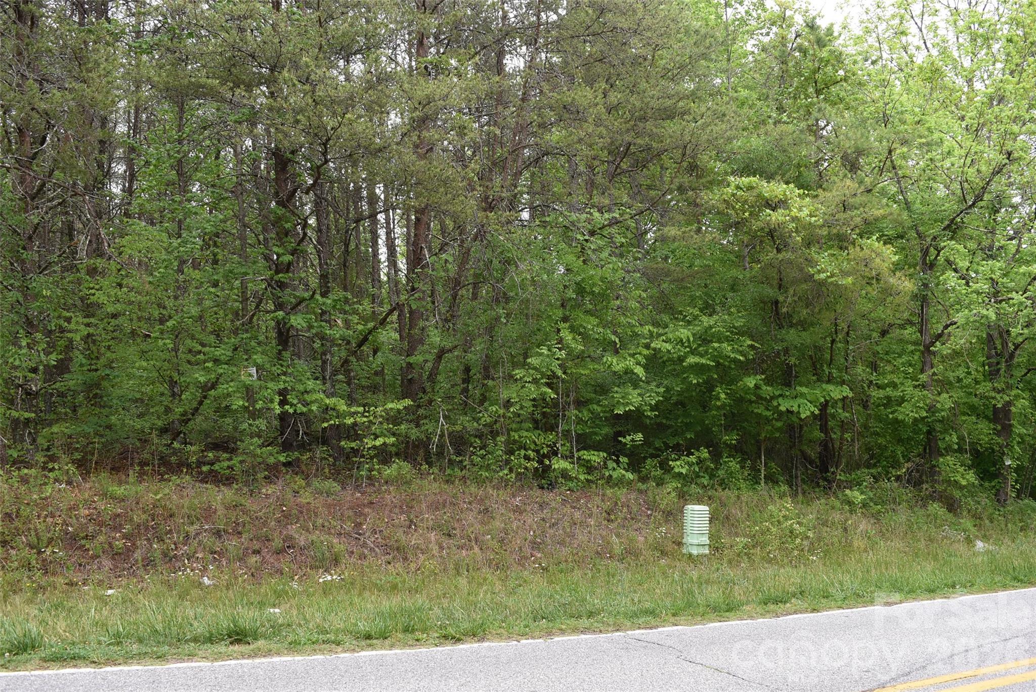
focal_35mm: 30
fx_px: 864
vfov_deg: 43.7
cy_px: 346
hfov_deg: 61.9
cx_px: 518
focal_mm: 20
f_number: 5.6
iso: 400
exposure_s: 1/125
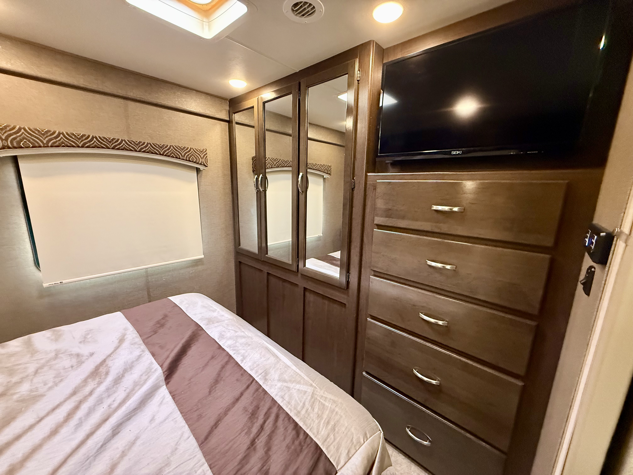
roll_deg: -1.5
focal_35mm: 14
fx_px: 256
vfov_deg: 85.7
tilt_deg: -10.1
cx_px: 316
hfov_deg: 102.1
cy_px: 238
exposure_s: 1/60
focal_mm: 2.22
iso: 640
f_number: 2.2
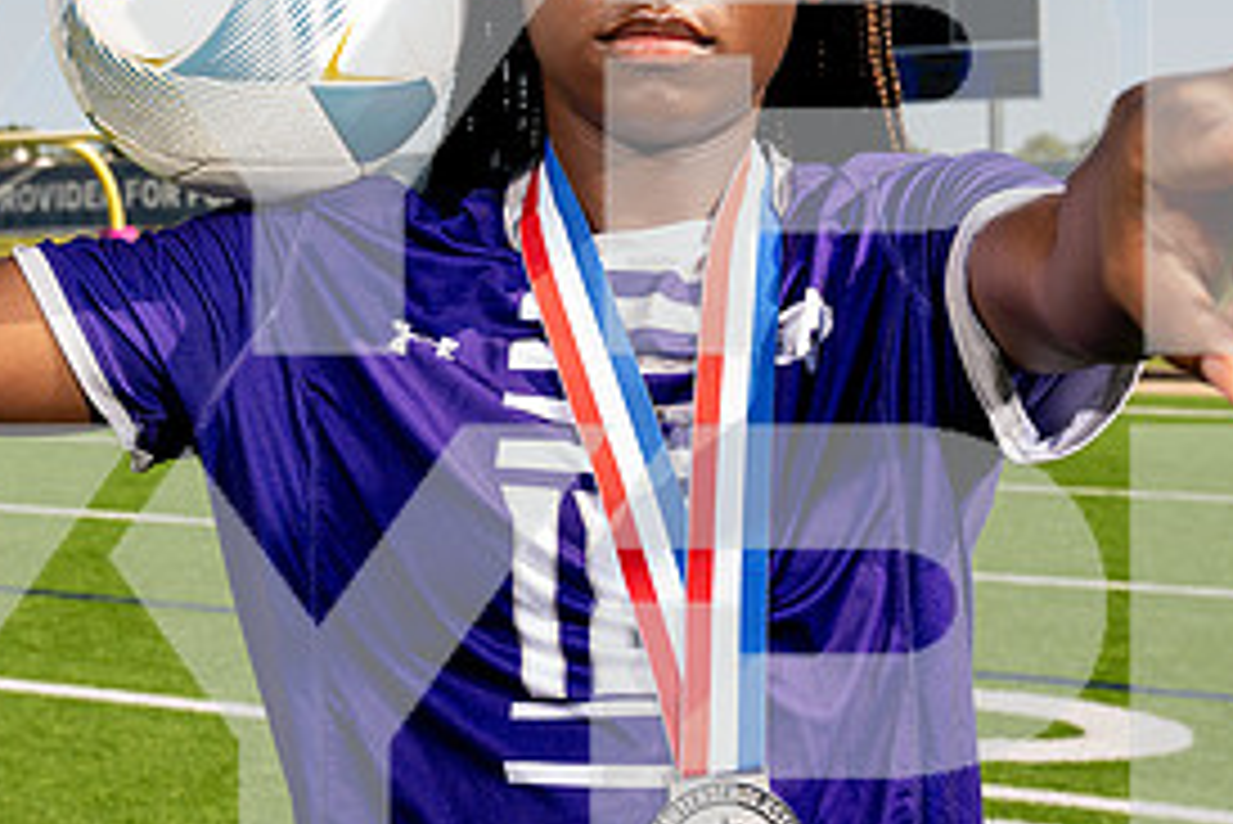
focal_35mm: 74
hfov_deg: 27.3
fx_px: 2536
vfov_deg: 18.2
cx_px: 518
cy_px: 119
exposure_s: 1/125
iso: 50
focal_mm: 35
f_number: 7.1
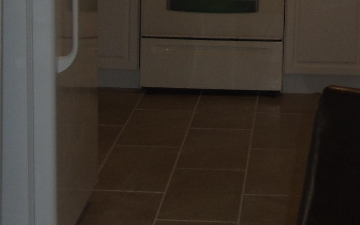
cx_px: 218
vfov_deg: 8.2
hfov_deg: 13.5
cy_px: -162
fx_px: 1520
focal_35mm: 155
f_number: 3.5
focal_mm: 6
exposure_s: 1/30
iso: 80
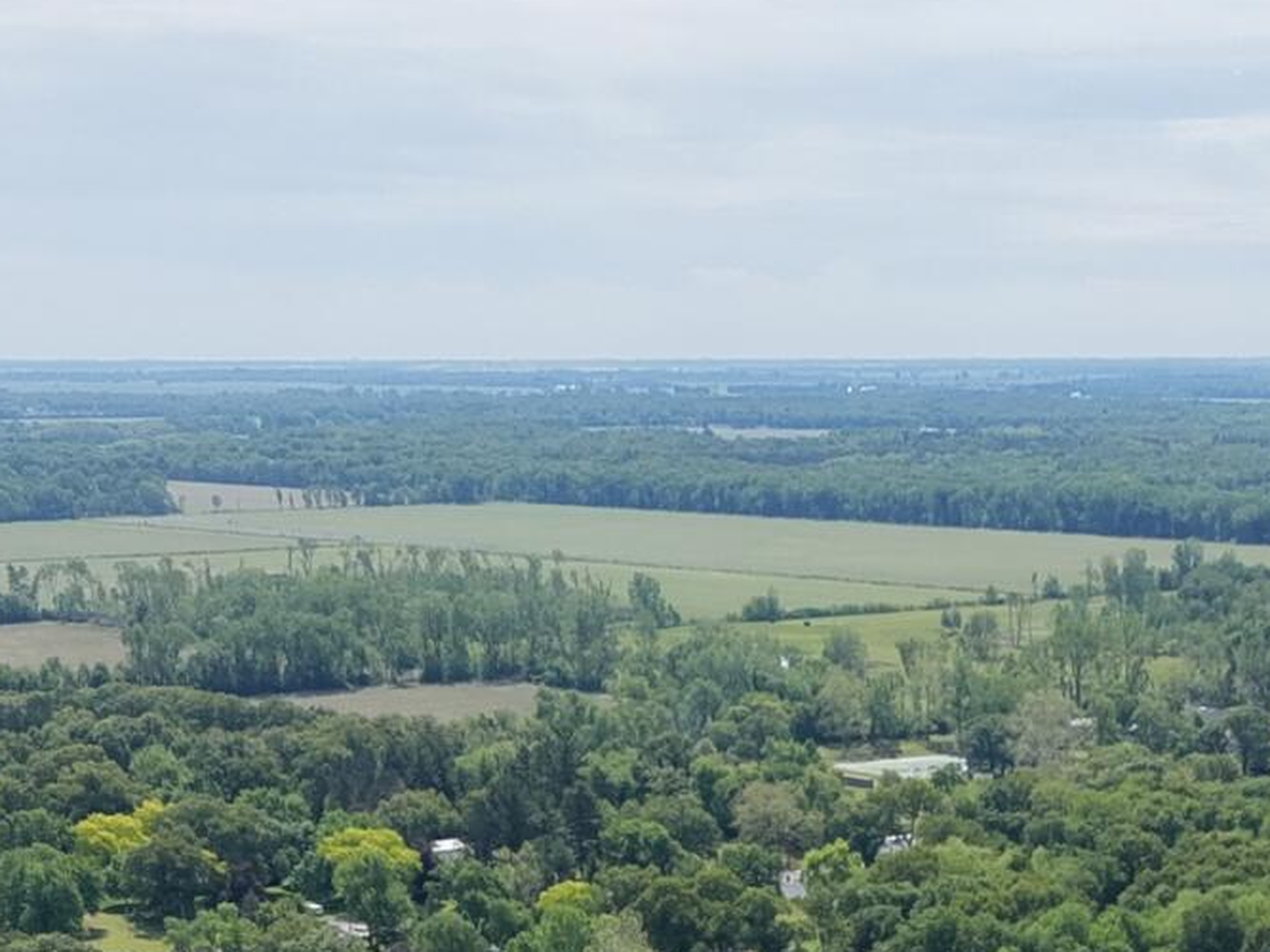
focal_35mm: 90
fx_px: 3301
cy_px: 1650
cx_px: 929
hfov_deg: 21.6
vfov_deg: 14.6
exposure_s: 1/8000
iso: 400
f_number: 1.8
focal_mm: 8.67
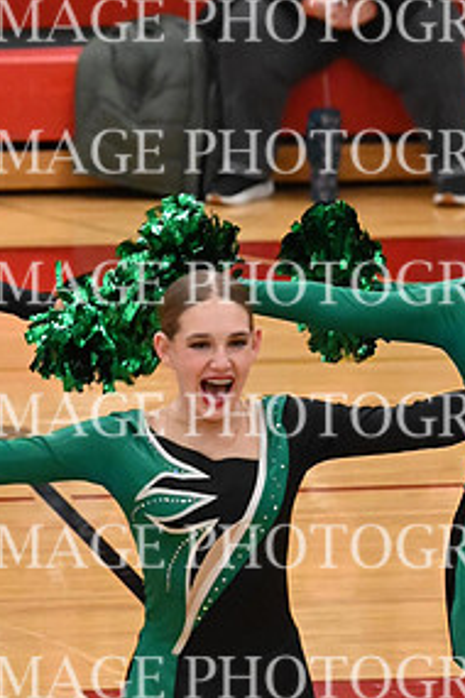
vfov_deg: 4.2
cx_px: 168
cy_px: 612
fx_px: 9474
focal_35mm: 489
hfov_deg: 2.8
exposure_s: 1/400
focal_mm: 160
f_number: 4
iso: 8000
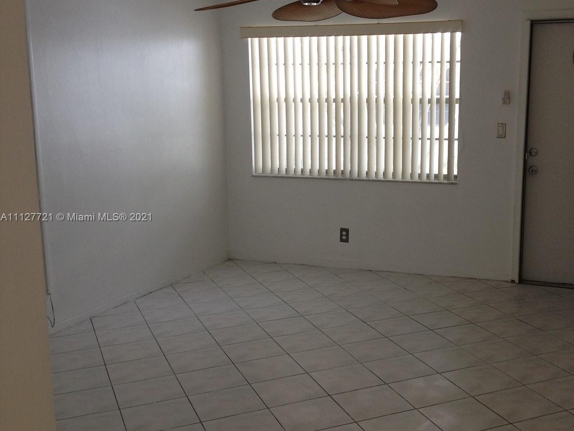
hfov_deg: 39.9
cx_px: 384
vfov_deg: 30.9
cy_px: 218
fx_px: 780
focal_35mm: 47
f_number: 2.4
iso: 64
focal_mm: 4.28
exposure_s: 1/60
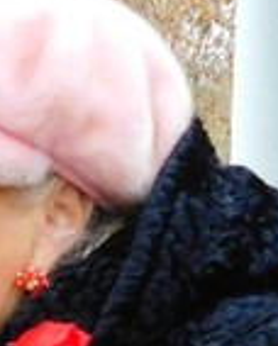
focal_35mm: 340
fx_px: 3489
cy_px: 707
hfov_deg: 4.4
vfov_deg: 5.6
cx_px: -508
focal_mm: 9.8
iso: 280
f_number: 4.2
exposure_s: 1/30
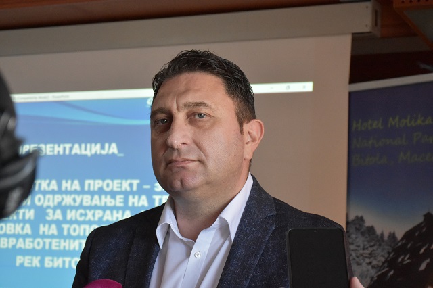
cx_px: 216
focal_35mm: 84
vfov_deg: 16.2
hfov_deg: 24.2
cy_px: 144
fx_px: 1010
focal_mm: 56
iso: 5000
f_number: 8
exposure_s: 1/250
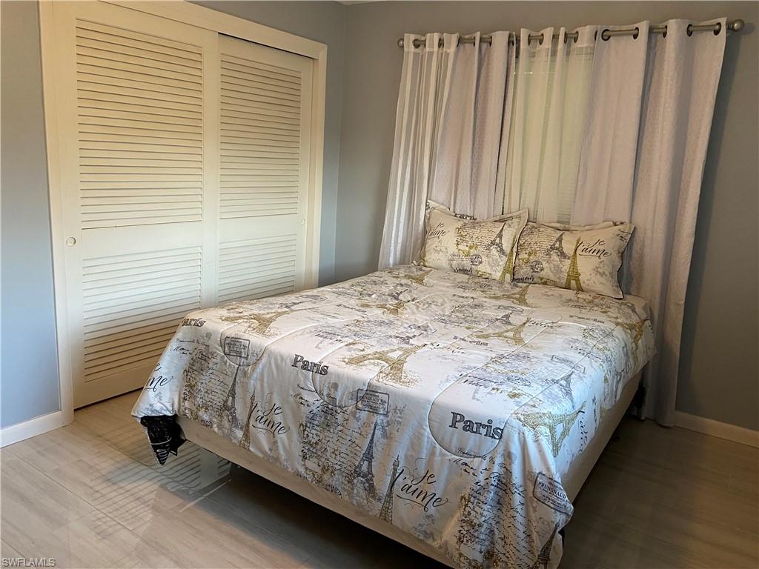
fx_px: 570
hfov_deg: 67.3
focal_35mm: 26
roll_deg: -2.8
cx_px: 380
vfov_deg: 53.1
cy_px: 284
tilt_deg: -11.9
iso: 200
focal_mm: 4.25
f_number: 1.8
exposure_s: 1/60
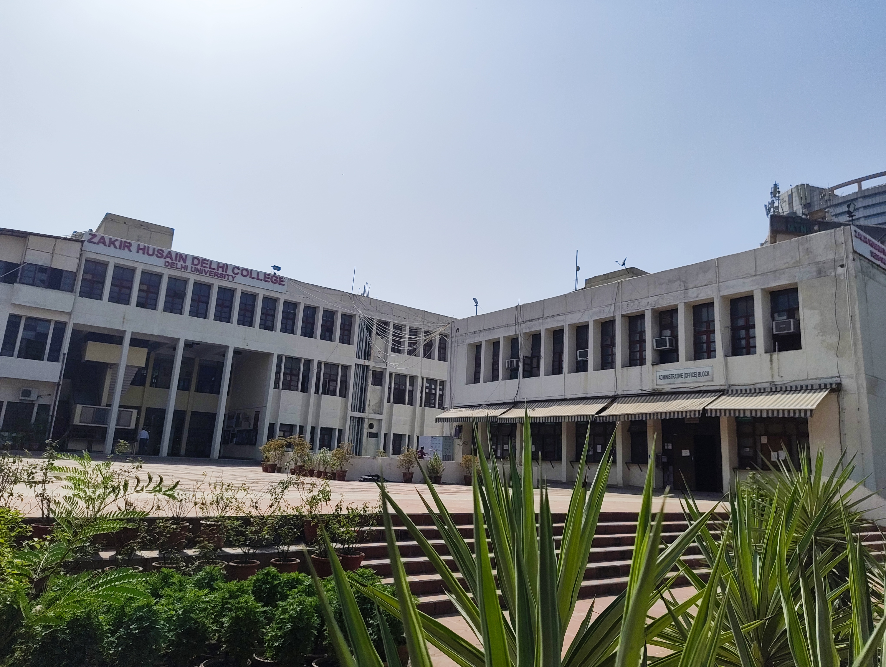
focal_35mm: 24
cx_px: 443
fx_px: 615
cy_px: 334
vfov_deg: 56.9
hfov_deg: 71.5
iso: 50
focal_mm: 5.56
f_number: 1.88
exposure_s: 1/3300
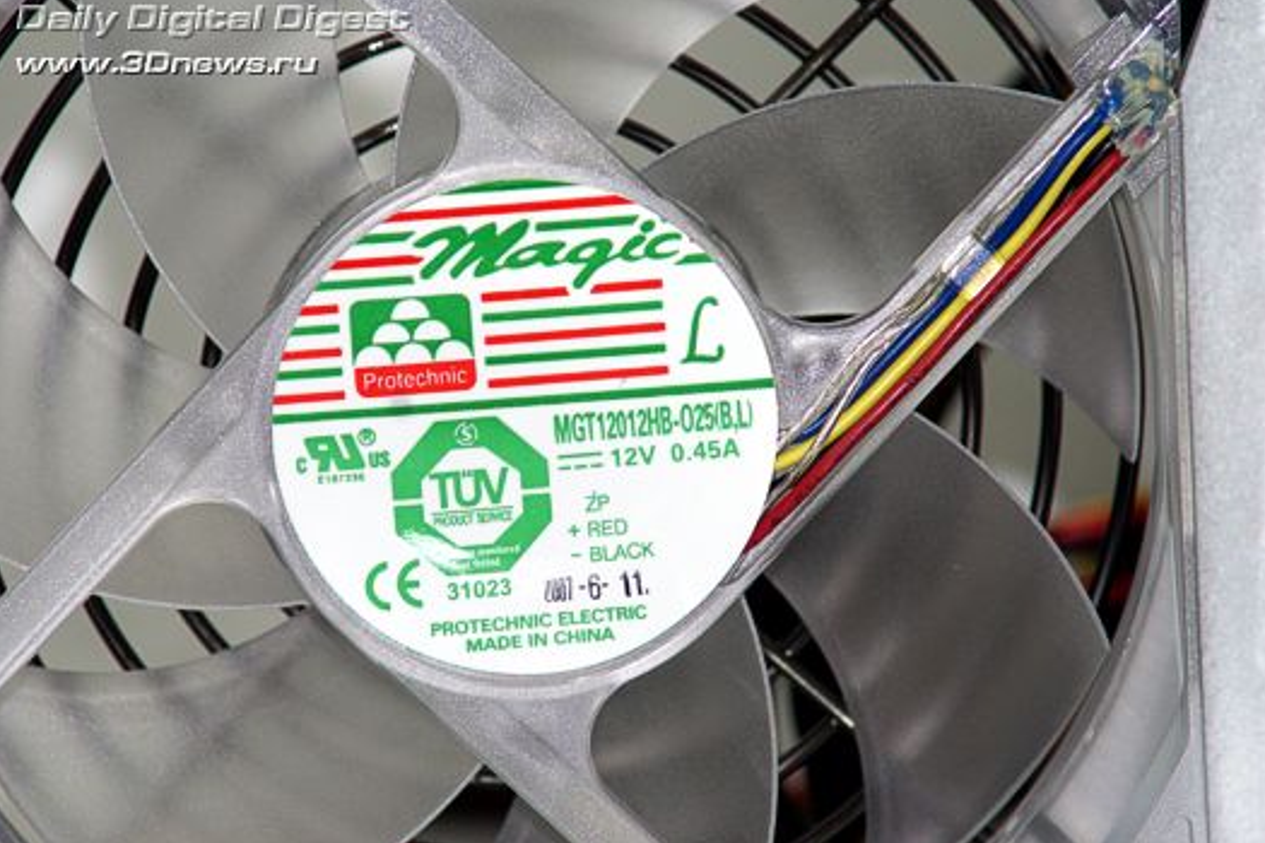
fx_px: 11384
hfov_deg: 6.4
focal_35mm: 324
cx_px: 643
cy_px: 417
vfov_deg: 4.2
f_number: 8
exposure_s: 1/125
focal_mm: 210
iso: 400
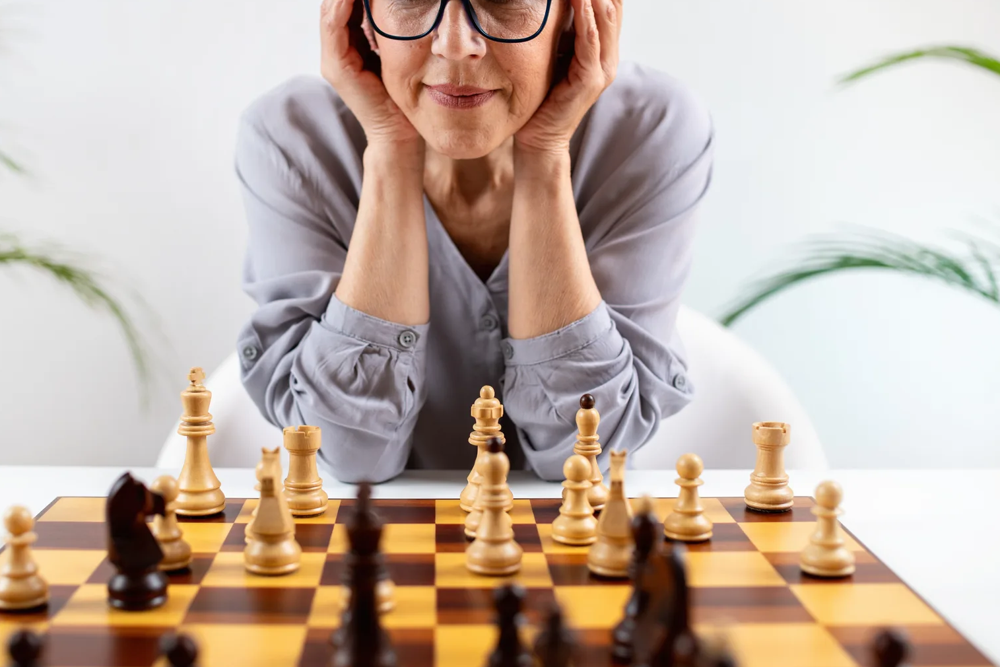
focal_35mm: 49
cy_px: 300
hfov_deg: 40.3
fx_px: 1361
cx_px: 438
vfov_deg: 27.5
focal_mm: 35
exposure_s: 1/200
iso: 64
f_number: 2.5
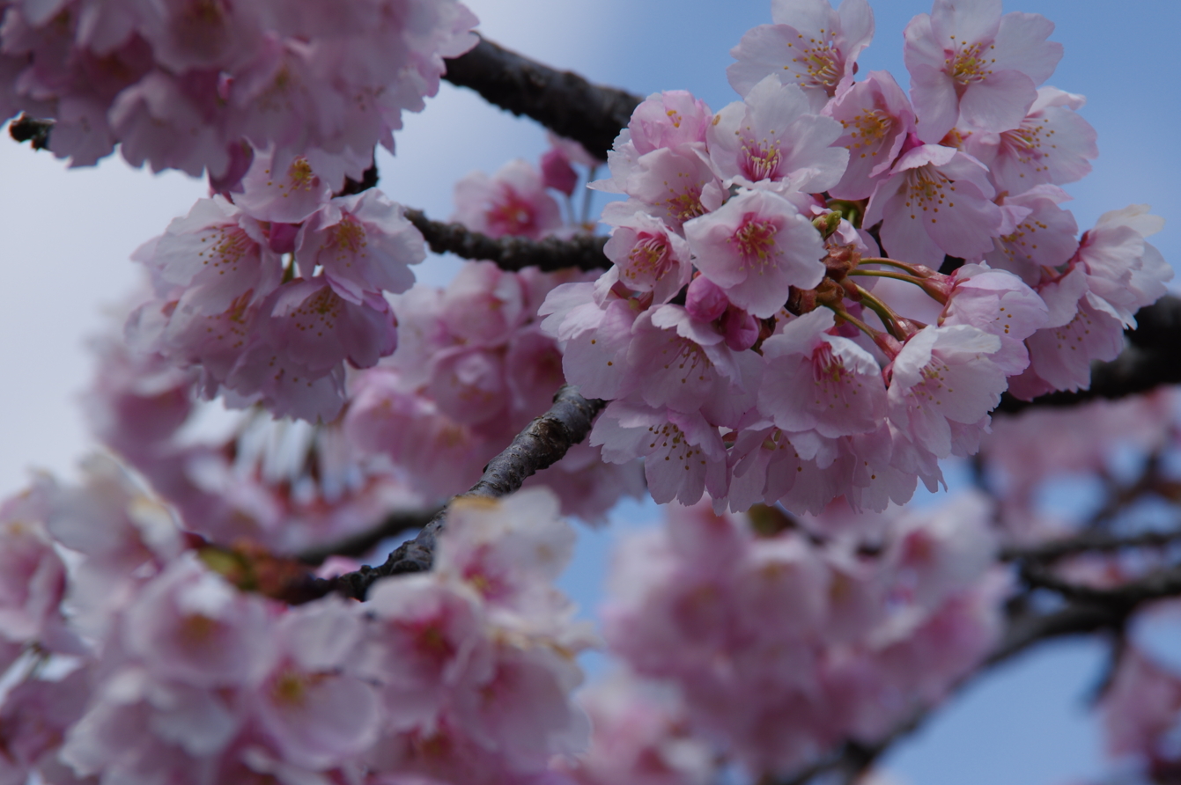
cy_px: 424
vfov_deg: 5.7
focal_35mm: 241
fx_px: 7900
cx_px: 676
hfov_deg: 8.5
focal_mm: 135
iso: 100
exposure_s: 1/320
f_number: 8
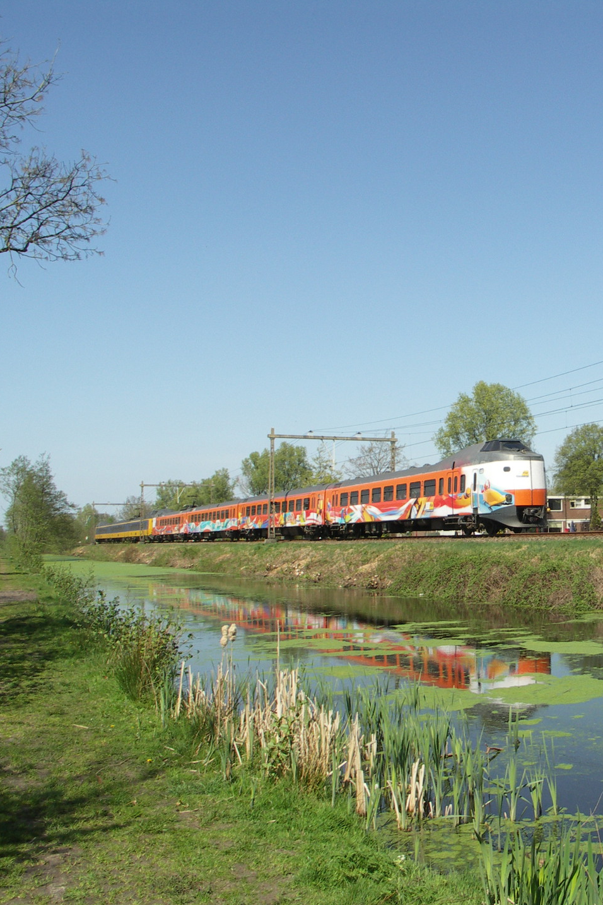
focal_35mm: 39
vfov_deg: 49.6
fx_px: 980
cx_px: 529
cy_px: 451
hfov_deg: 32.7
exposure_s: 1/320
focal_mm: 7.2
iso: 100
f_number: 6.3
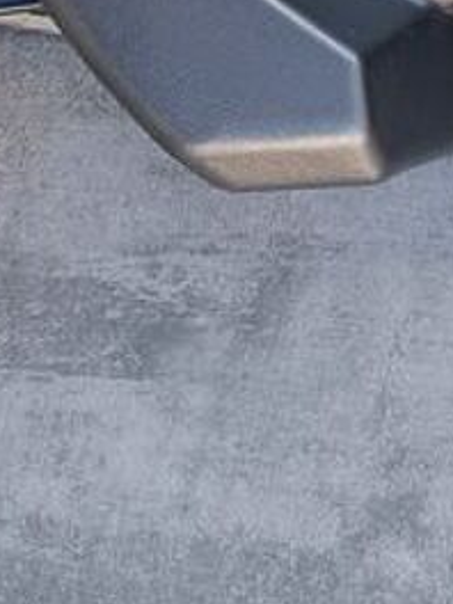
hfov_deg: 11.7
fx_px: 2111
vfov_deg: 14.6
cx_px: 675
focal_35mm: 121
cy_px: -427
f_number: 1.7
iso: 187
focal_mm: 5.31
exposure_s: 1/50
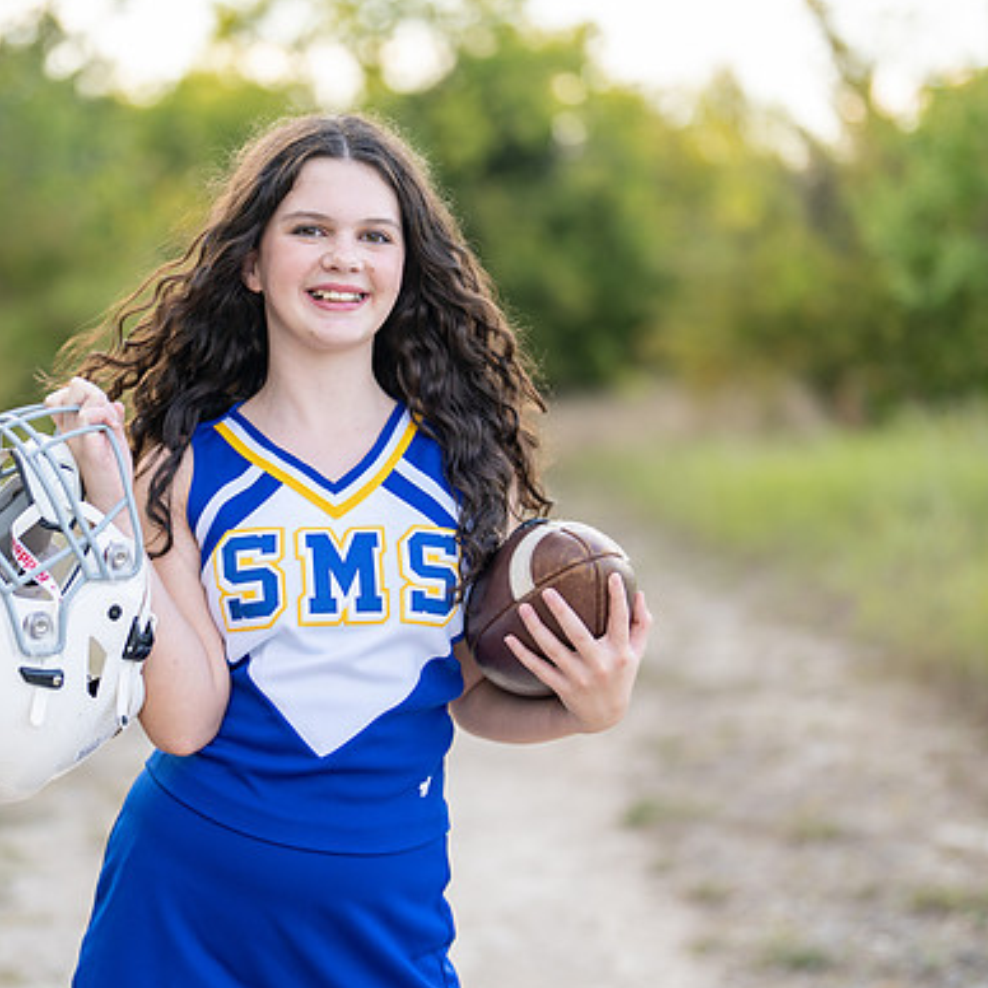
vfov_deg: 24.7
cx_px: 306
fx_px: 2260
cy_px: 500
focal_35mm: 70
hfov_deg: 24.5
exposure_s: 1/800
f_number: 1.2
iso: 100
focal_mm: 50
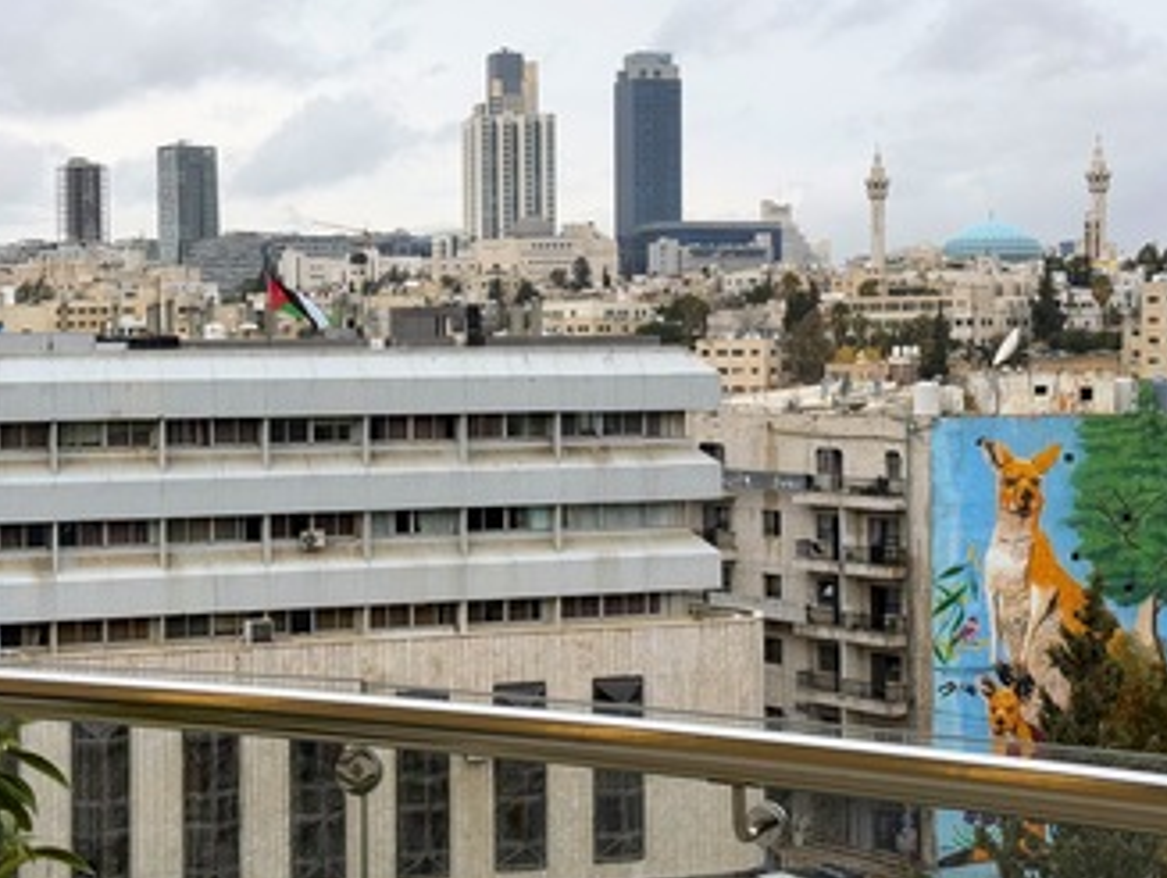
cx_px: 448
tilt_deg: -0.7
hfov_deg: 28.8
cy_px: 380
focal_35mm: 67
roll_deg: +0.6
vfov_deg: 22.0
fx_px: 2261
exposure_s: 1/6536
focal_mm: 6.76
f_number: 1.78
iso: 64
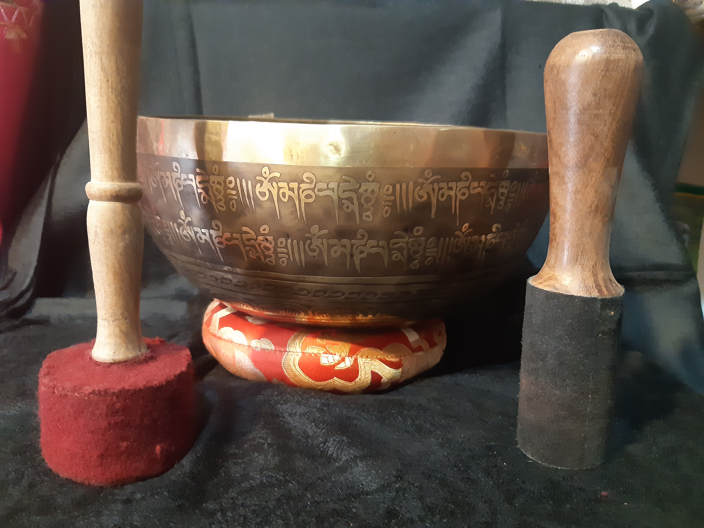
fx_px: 529
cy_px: 264
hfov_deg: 67.3
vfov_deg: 53.1
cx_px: 352
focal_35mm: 26
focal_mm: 3.92
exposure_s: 1/20
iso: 640
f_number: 1.7
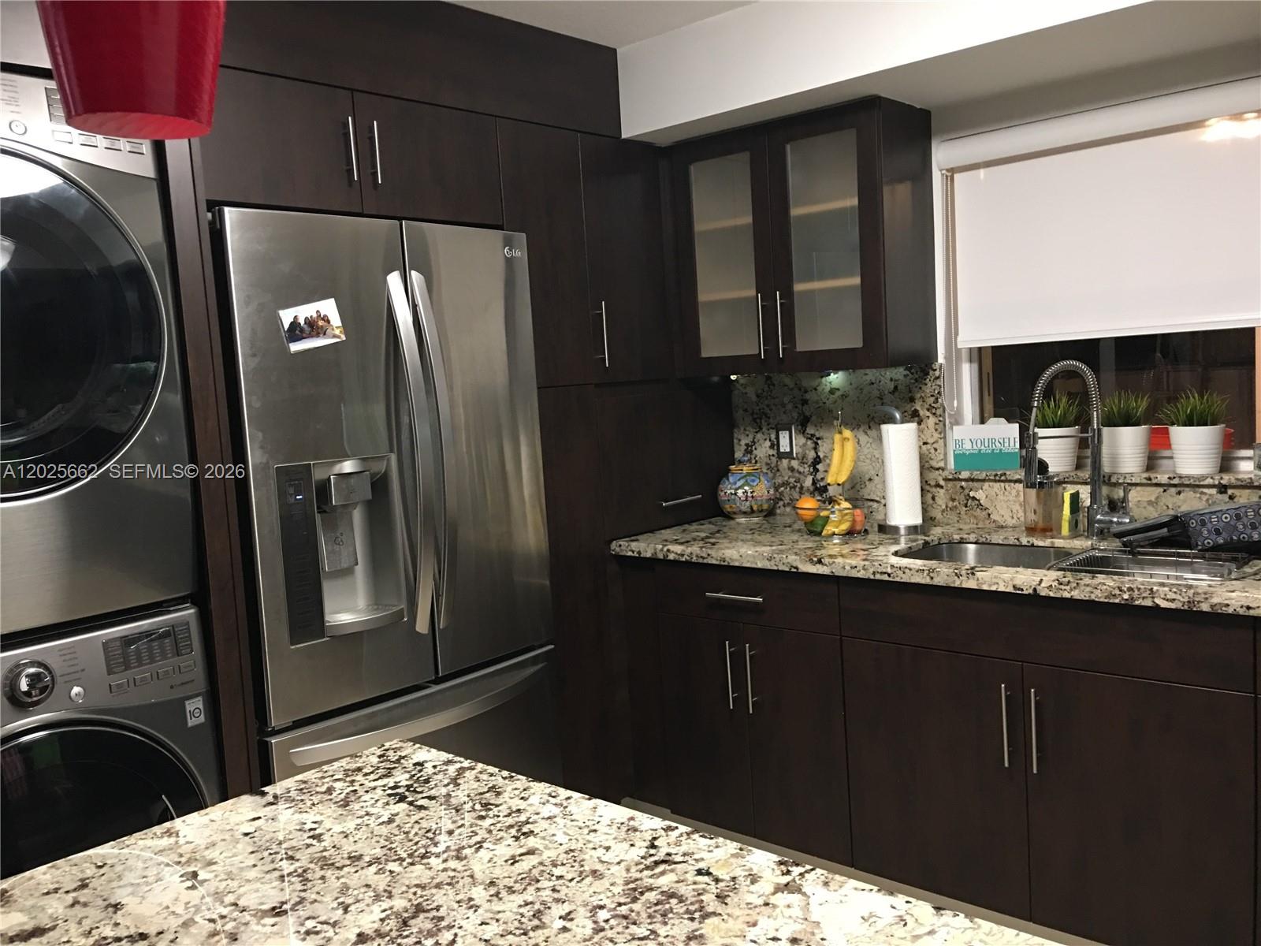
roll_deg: +2.5
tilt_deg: -4.4
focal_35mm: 29
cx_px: 630
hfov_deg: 61.7
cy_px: 473
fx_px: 1056
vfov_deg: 48.2
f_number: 2.2
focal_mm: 4.15
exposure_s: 1/10
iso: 80
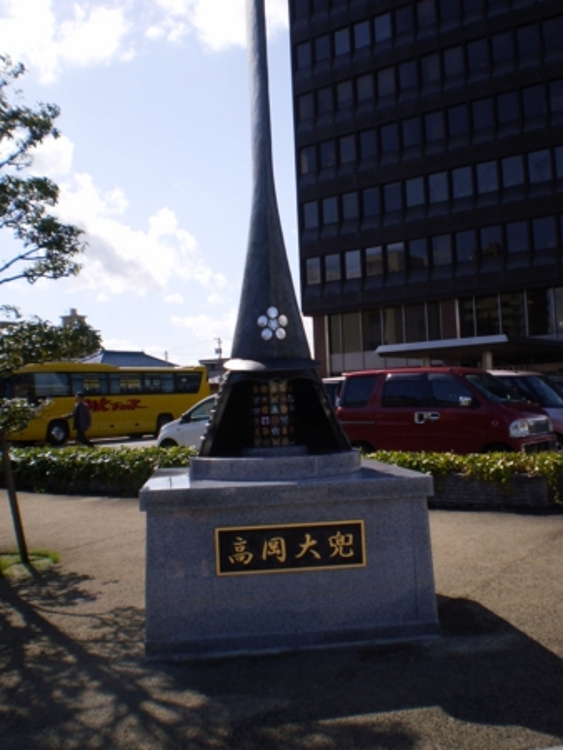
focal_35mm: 36
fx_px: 780
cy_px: 375
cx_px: 282
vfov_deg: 51.3
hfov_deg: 39.7
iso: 100
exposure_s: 1/1000
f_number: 4.6
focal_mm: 6.3
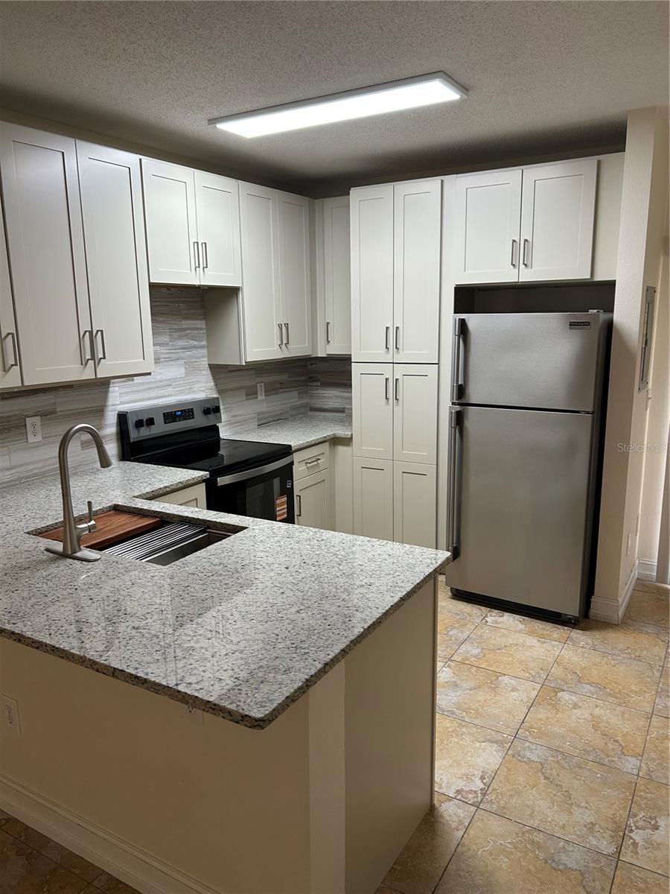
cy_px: 447
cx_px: 335
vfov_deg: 67.3
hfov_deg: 53.1
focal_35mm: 26
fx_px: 671
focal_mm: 5.7
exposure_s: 1/120
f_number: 1.5
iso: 125
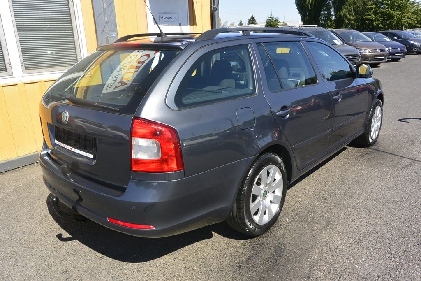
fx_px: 316
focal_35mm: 27
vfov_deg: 47.9
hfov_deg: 67.4
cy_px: 140
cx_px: 210
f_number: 8
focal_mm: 10
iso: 160
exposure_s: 1/250
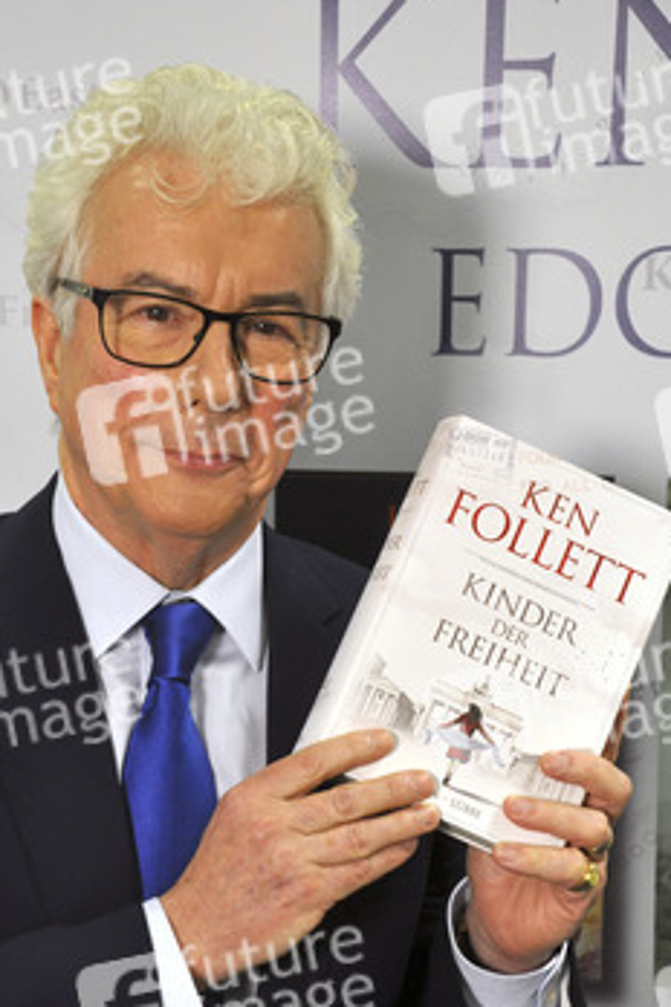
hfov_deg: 19.7
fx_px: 1929
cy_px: 561
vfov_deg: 29.2
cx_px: 311
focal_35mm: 69
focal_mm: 40
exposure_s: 1/40
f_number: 4.5
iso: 800
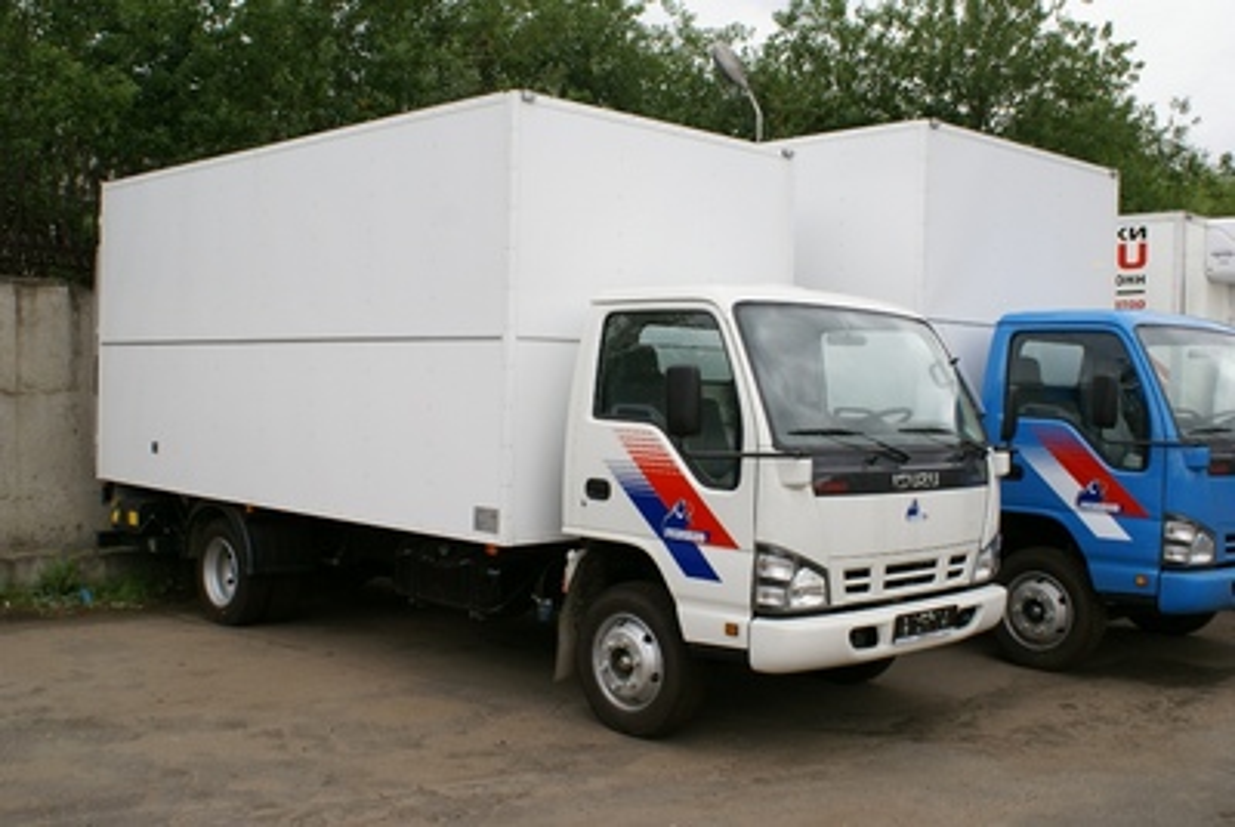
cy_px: 414
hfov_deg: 49.5
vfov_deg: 34.3
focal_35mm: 39
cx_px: 618
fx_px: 1340
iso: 100
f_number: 8
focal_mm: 26
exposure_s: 1/80
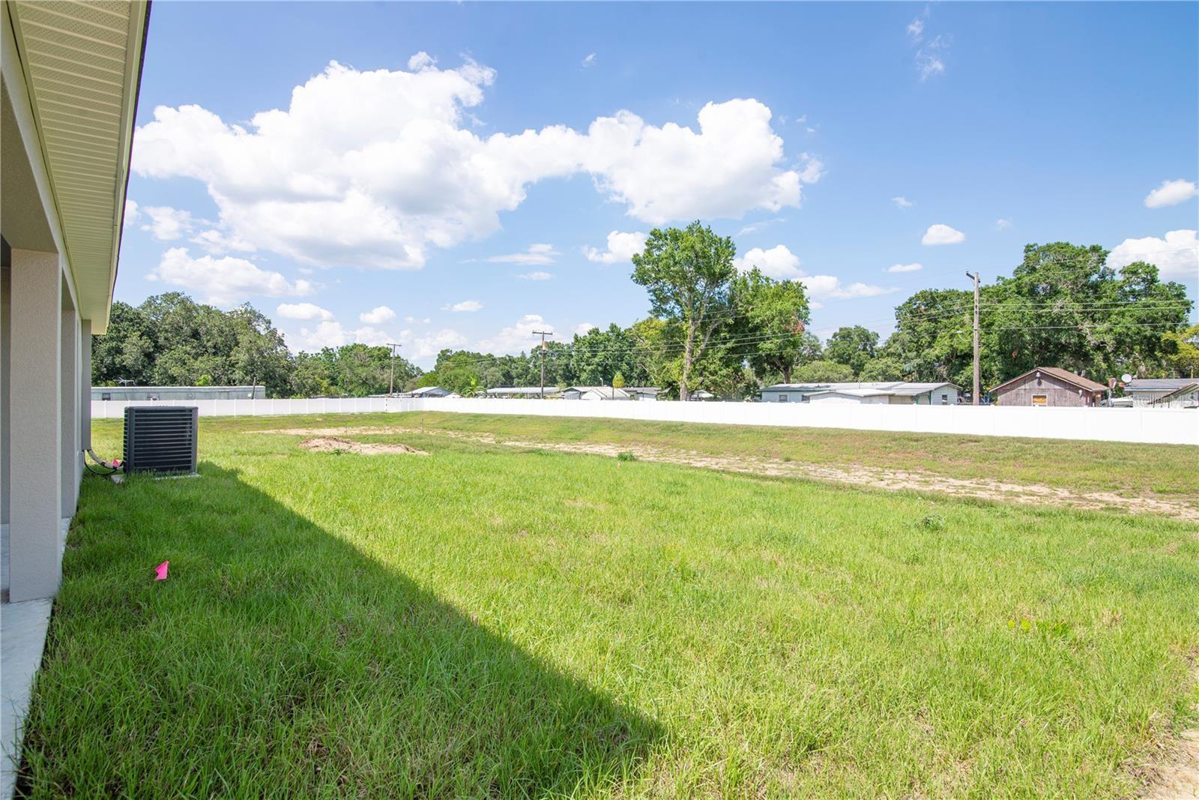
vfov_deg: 67.4
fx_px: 600
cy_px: 400
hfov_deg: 90.0
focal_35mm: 18
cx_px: 600
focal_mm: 18
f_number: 8
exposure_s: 1/320
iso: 125
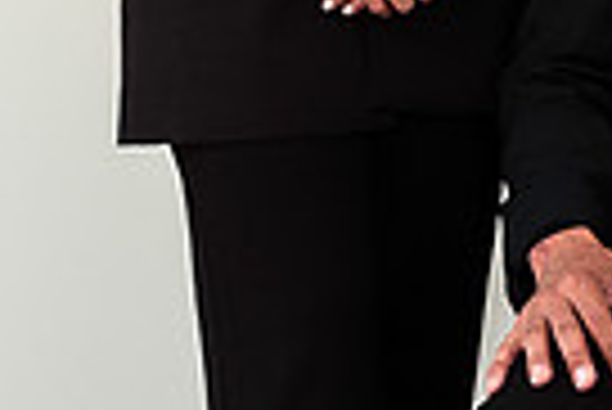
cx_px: 900
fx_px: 3336
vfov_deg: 6.9
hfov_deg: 10.2
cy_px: -286
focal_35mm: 196
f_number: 6.3
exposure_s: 1/160
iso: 200
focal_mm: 46
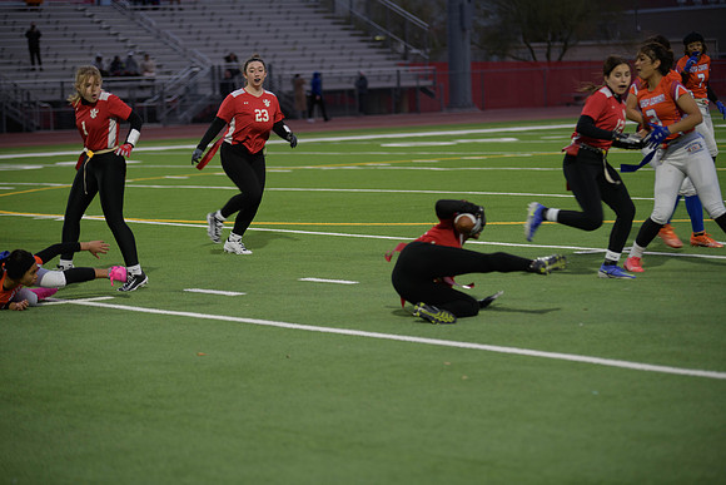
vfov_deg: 11.2
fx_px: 2461
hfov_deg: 16.8
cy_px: 242
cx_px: 363
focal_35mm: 122
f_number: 2.8
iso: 360
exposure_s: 1/200
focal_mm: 122
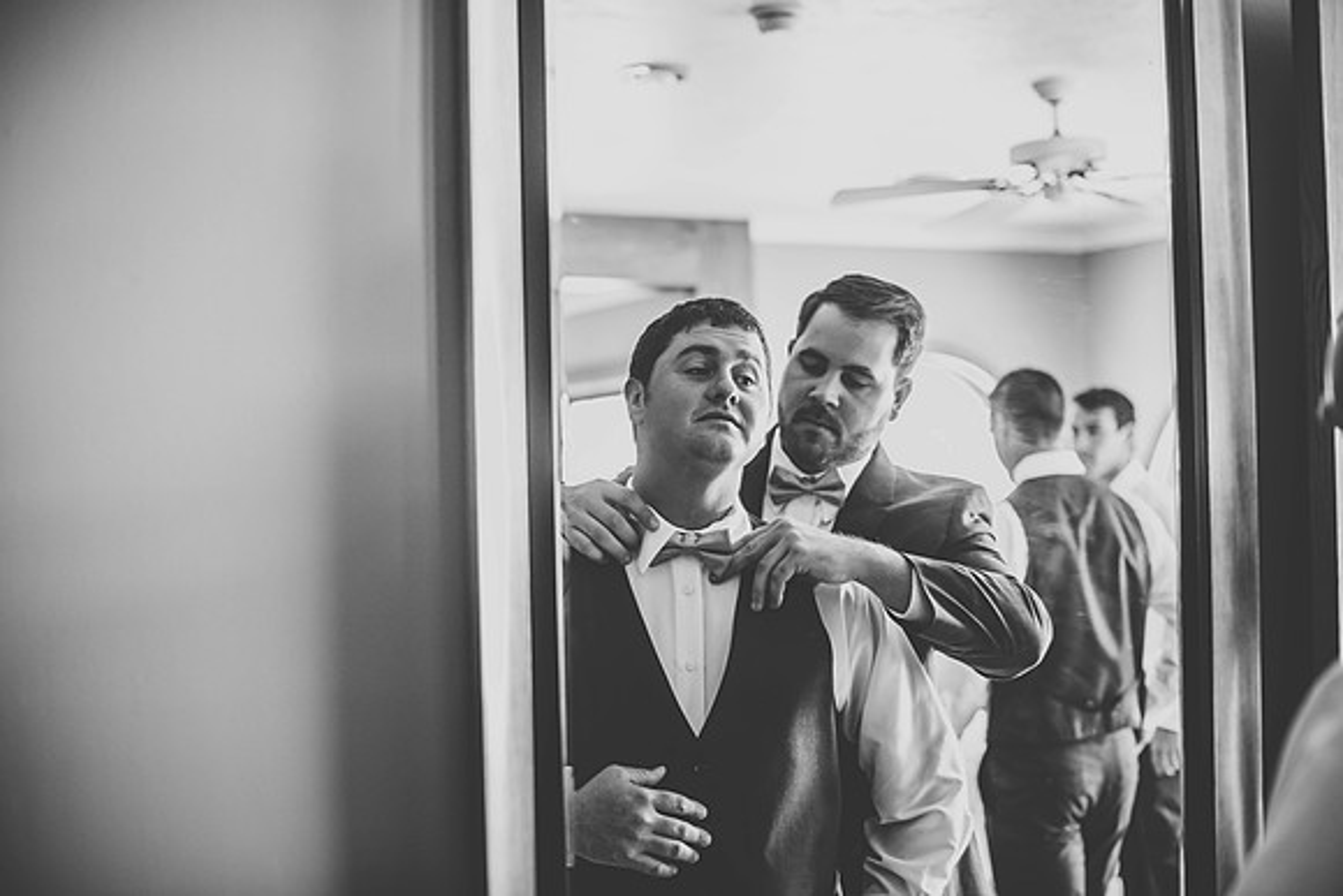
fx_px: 1866
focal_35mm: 50
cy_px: 448
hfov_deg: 39.6
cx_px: 672
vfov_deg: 27.0
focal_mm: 50
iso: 640
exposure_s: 1/125
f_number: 2
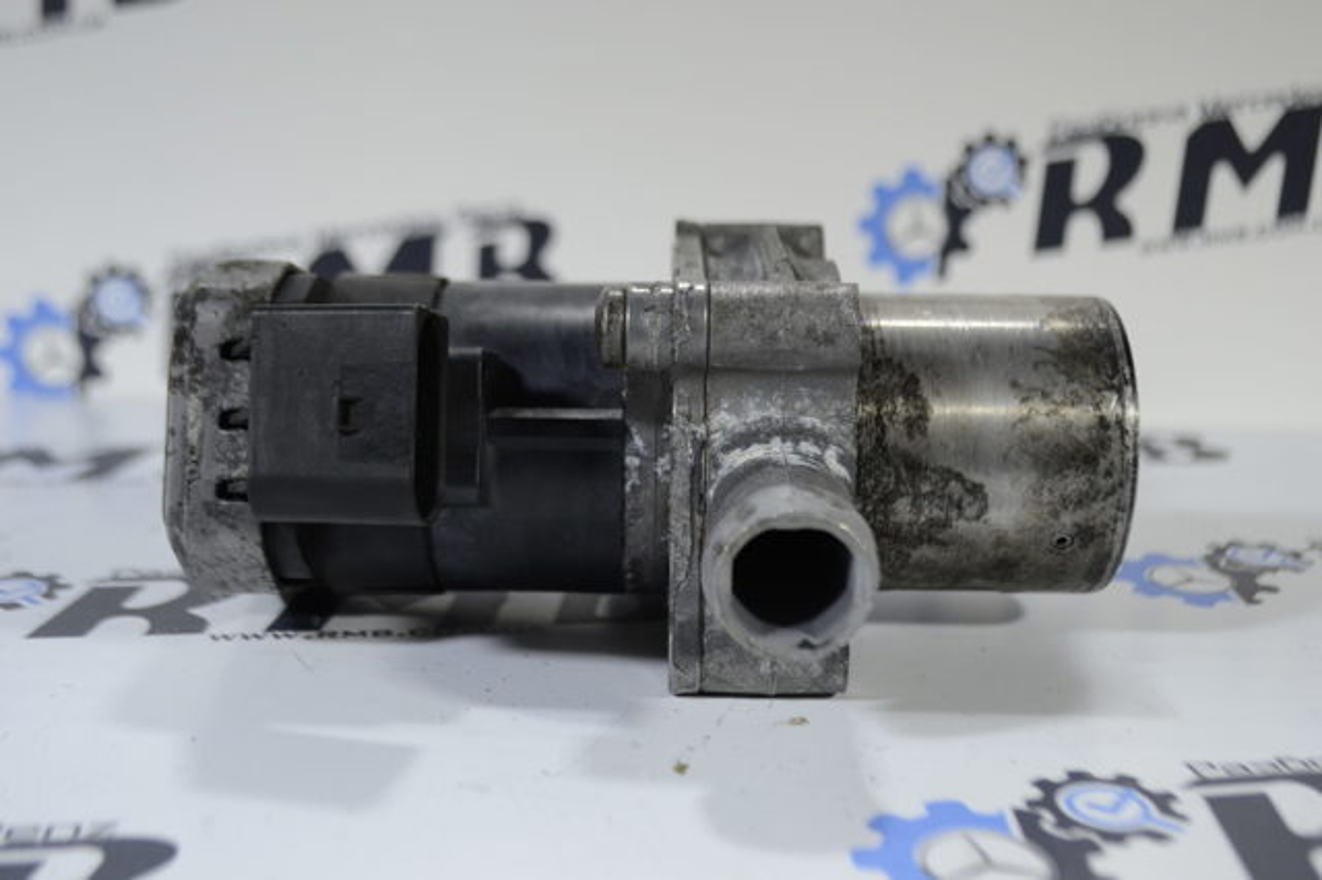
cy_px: 440
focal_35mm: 42
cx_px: 661
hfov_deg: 46.4
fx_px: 1541
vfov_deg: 31.9
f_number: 4.5
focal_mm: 28
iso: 400
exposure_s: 1/250
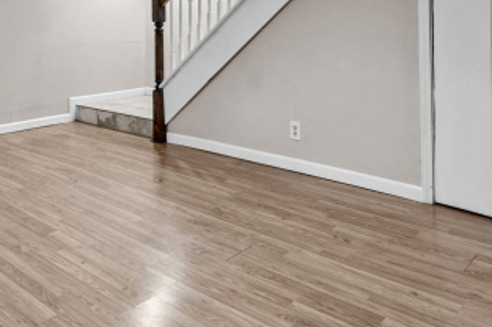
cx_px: 200
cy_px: 3
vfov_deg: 33.7
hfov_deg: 52.9
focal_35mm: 36
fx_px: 491
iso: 400
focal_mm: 10
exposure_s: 1/1.67
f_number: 8
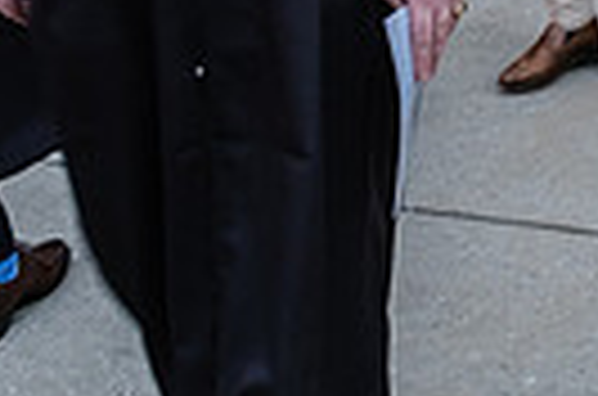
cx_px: 904
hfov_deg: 17.5
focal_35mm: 105
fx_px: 1740
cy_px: -308
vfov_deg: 12.0
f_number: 5.6
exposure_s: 1/60
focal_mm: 16
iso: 1600
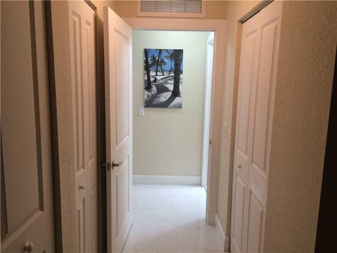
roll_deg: +0.1
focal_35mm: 29
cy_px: 126
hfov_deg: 61.7
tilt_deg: -9.7
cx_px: 168
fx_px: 282
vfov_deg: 48.2
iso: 100
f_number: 2.2
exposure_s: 1/30
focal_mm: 4.15
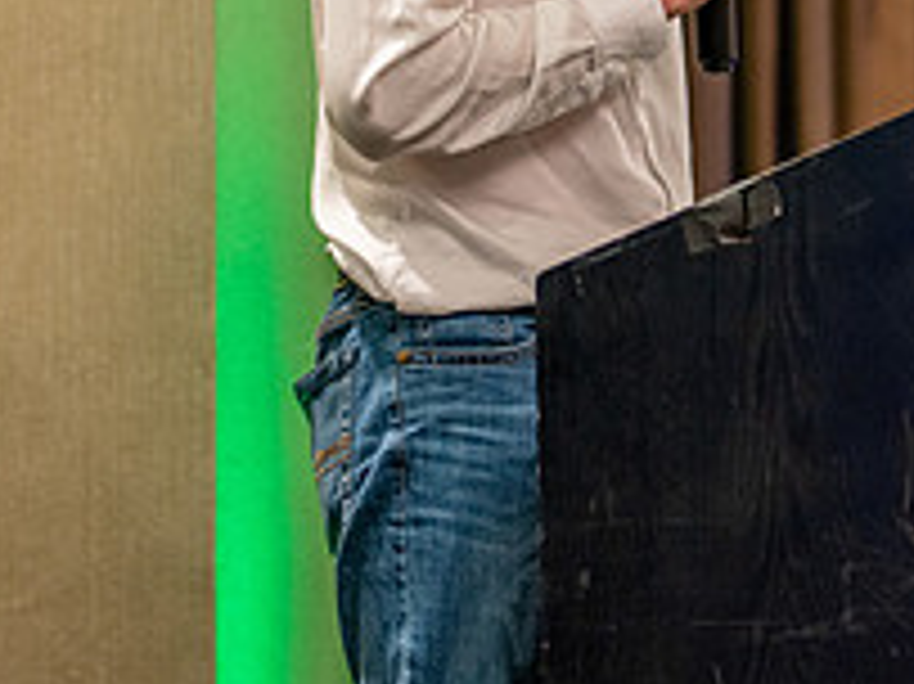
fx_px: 4011
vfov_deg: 9.6
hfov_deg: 13.0
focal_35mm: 152
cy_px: -135
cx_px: 558
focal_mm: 50
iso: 800
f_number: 1.2
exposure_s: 1/320
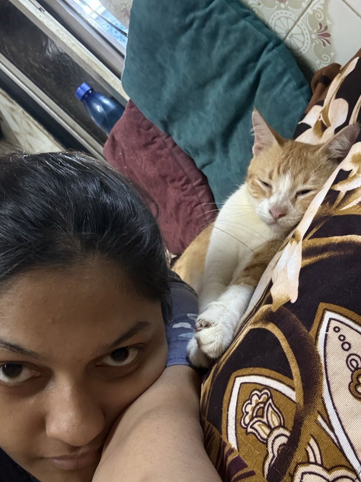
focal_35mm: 35
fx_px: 487
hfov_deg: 40.7
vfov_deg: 52.6
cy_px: 239
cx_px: 184
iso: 500
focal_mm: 2.69
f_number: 1.9
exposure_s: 1/25
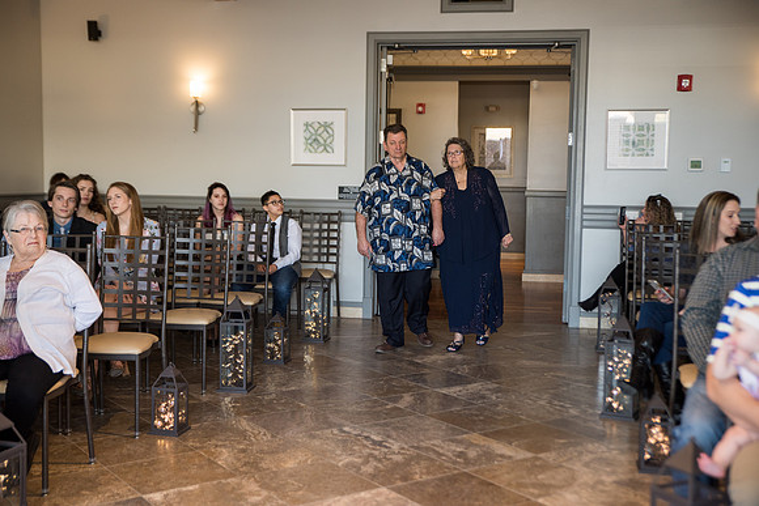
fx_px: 970
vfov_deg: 29.3
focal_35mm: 46
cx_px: 380
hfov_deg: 42.7
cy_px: 253
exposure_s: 1/200
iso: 500
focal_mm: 46
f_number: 2.8
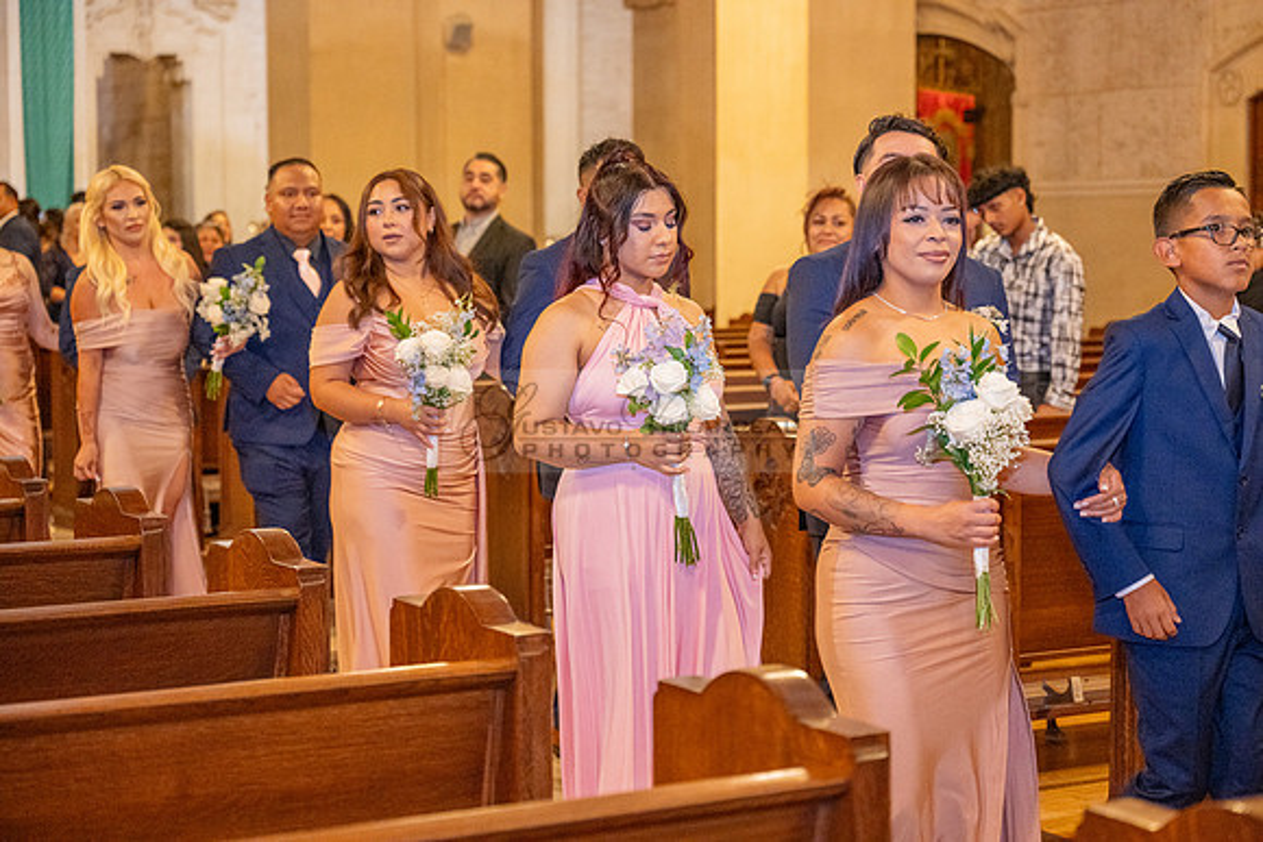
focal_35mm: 70
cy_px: 421
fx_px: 2456
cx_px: 632
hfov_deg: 28.8
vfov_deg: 19.5
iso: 2000
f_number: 3.5
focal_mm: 70
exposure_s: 1/200
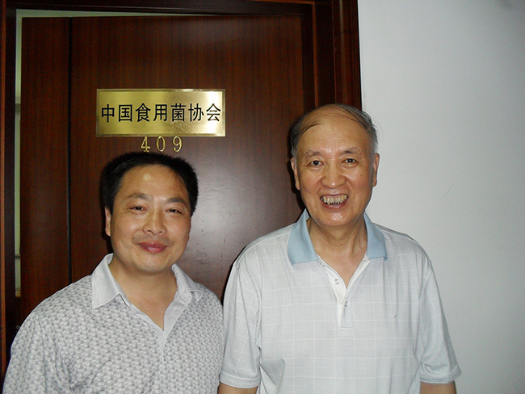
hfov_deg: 52.6
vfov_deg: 40.7
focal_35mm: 35
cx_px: 262
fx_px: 531
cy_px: 197
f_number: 3.2
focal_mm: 6.3
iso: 200
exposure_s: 1/45
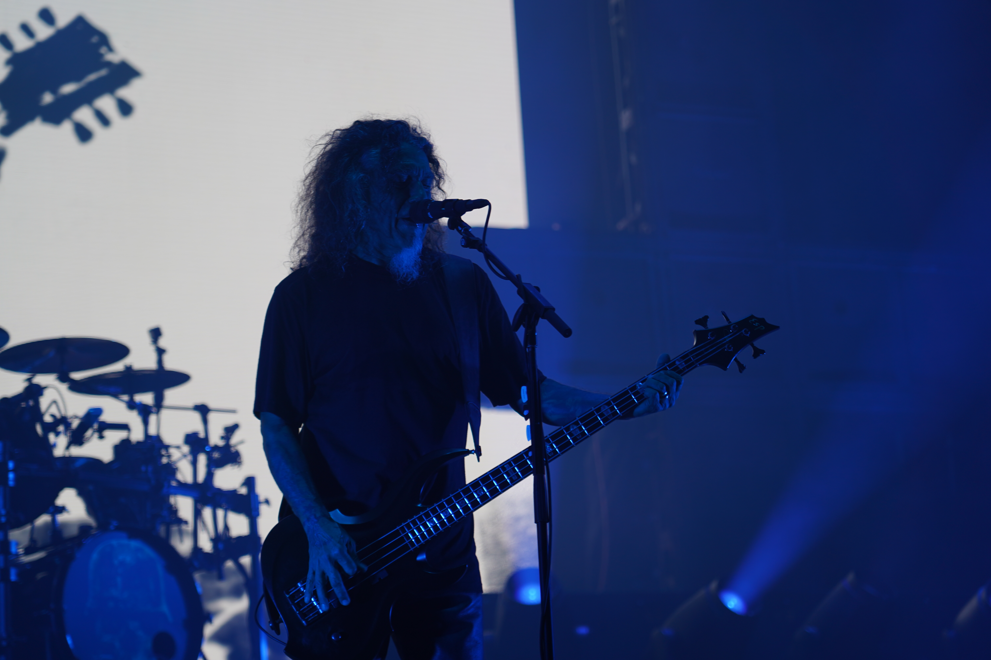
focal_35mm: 105
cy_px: 330
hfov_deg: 19.5
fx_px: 2890
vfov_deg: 13.0
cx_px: 496
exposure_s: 1/125
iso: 160
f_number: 4
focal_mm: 105
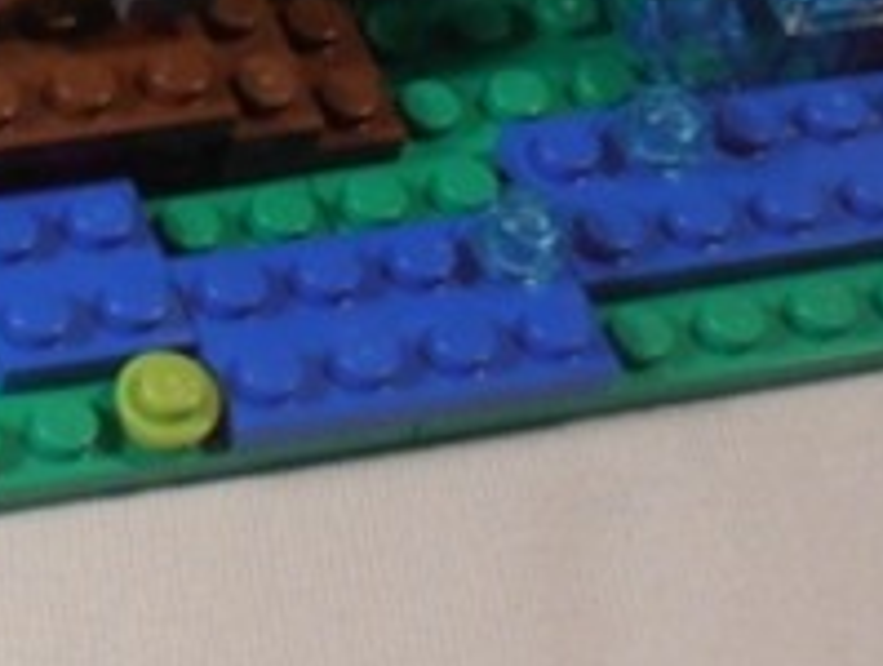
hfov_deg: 11.1
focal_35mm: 167
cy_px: -420
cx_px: -626
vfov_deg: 8.7
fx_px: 4268
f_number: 3.9
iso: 125
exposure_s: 1/25
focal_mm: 6.61
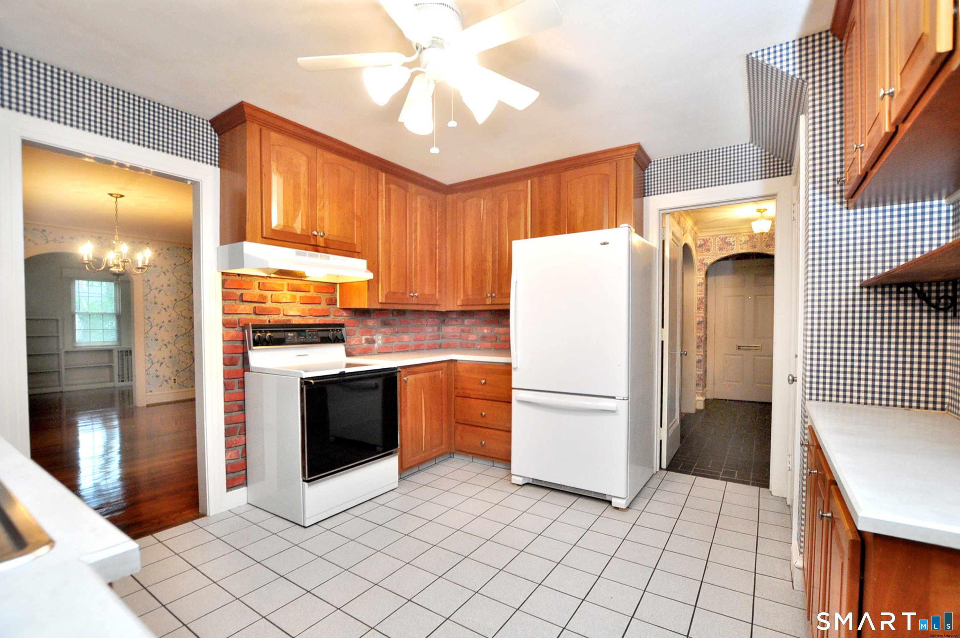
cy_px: 319
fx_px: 400
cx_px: 480
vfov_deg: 77.2
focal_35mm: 15
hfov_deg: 100.5
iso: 1000
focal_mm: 10
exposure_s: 1/60
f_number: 4.5
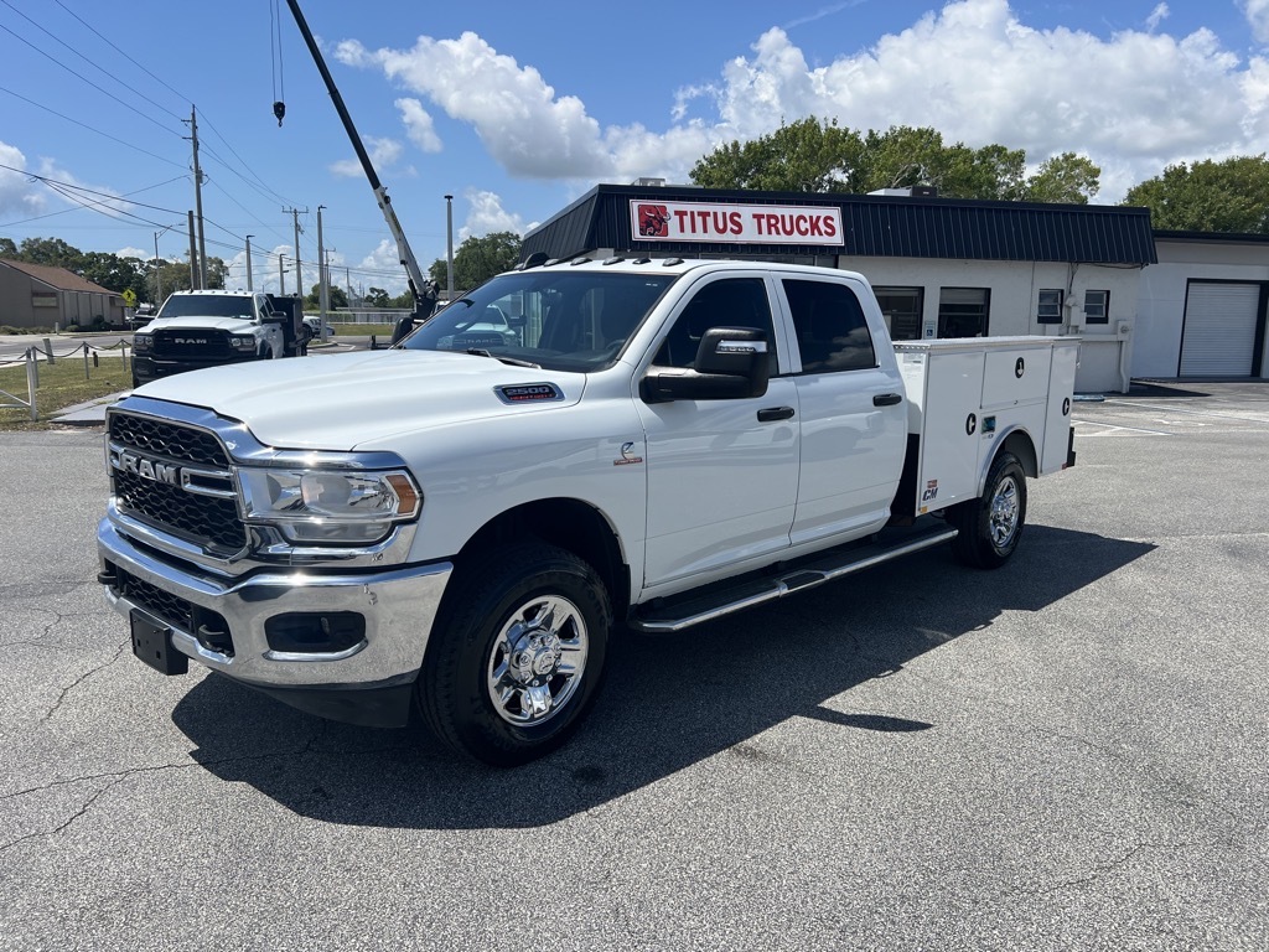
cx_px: 634
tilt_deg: -8.2
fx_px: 953
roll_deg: -0.1
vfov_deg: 53.1
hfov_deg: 67.3
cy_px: 476
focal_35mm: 26
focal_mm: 5.7
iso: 50
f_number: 1.5
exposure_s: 1/5319
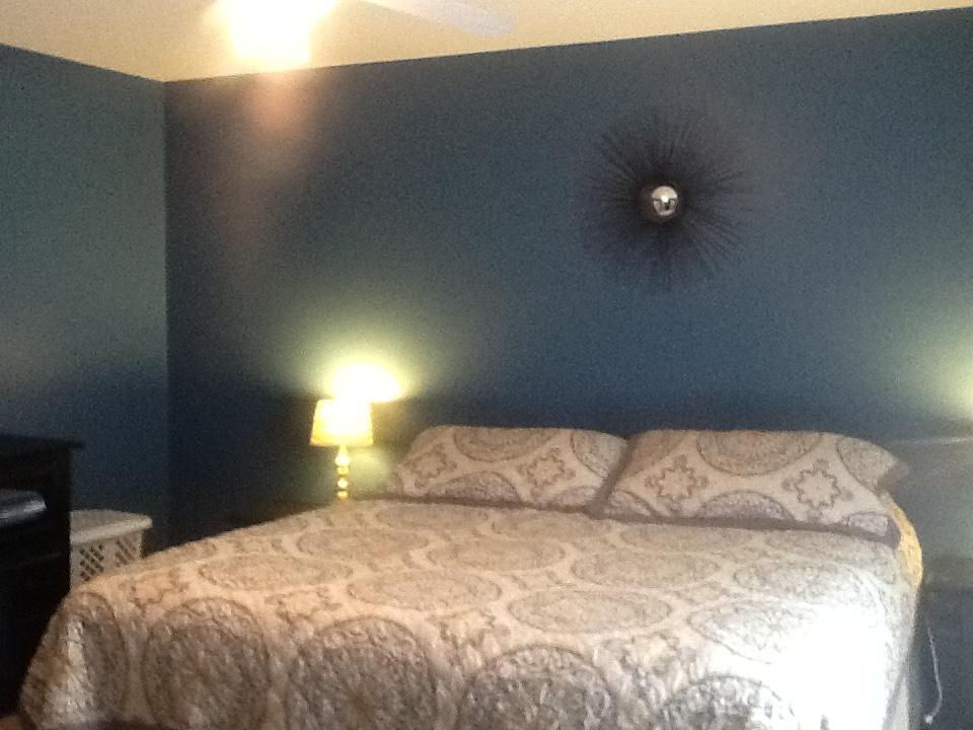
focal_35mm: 44
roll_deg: -1.0
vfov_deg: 32.9
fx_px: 1237
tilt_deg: -1.6
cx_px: 486
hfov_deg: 42.9
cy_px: 365
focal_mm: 2.03
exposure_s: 1/25
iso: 320
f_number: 2.4
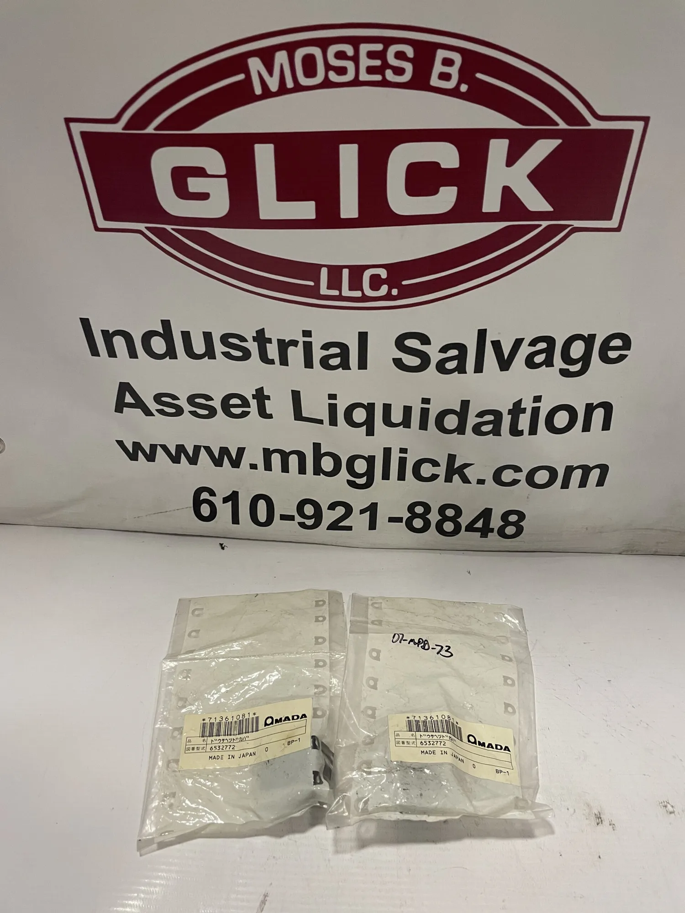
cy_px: 456
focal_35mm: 26
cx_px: 342
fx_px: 686
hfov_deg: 53.1
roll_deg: -1.1
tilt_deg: -40.5
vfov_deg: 67.3
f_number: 1.6
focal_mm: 4.2
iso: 125
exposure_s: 1/60
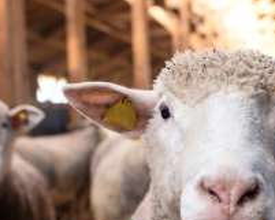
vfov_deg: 27.0
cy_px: 141
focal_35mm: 56
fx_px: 456
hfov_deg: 32.5
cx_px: 224
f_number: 2.5
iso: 640
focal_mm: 20
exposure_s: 1/400
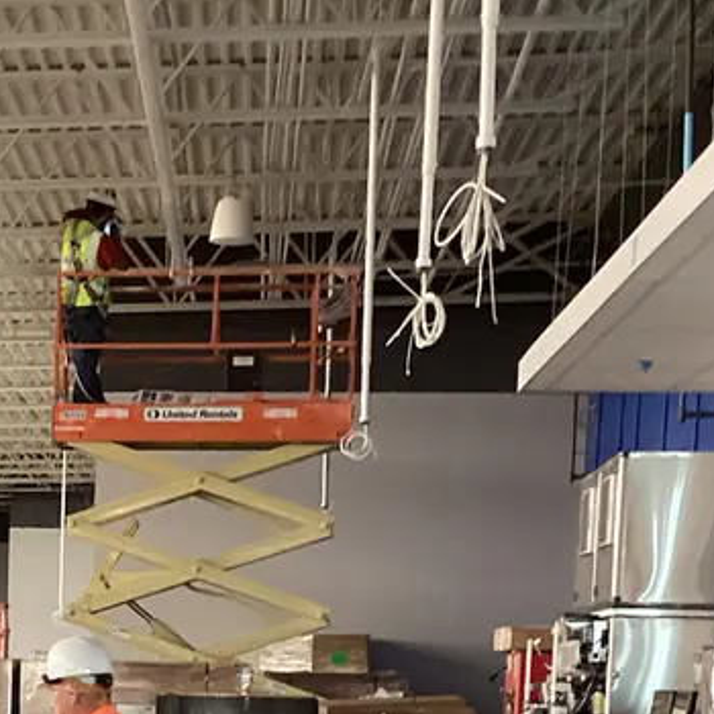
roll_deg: -2.2
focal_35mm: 94
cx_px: -37
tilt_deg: -4.8
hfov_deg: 17.9
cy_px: 879
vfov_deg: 17.5
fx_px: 2194
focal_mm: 3.3
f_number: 2.4
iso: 250
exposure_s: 1/60
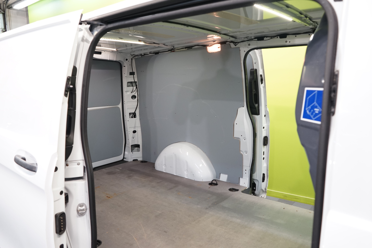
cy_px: 124
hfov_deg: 61.9
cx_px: 186
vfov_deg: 43.6
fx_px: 310
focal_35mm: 30
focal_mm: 30
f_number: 5.6
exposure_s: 1/40
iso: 1250
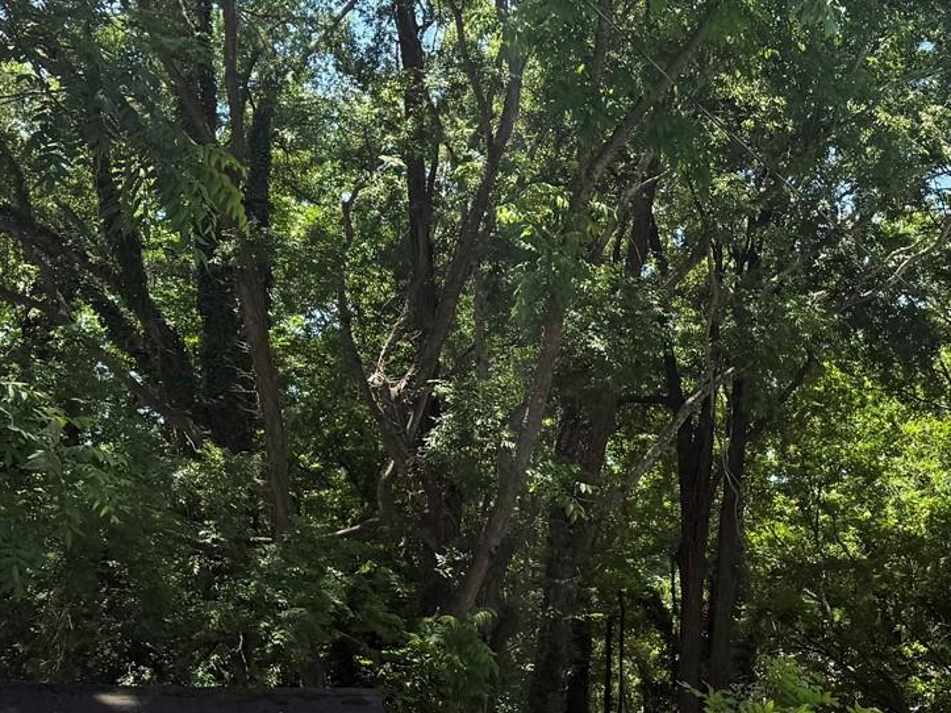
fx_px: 1868
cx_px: 846
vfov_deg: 21.4
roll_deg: -0.3
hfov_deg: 27.6
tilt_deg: +2.3
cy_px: 537
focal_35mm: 68
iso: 80
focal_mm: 6.76
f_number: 1.78
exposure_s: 1/1230
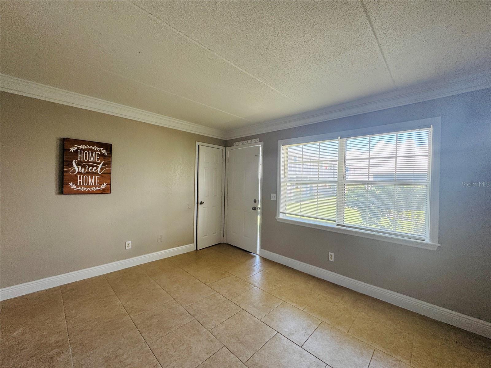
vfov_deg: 85.7
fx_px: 199
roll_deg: -1.7
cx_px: 246
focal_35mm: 14
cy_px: 184
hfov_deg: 102.1
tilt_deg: -0.7
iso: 100
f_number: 2.2
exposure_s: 1/99
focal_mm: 2.22
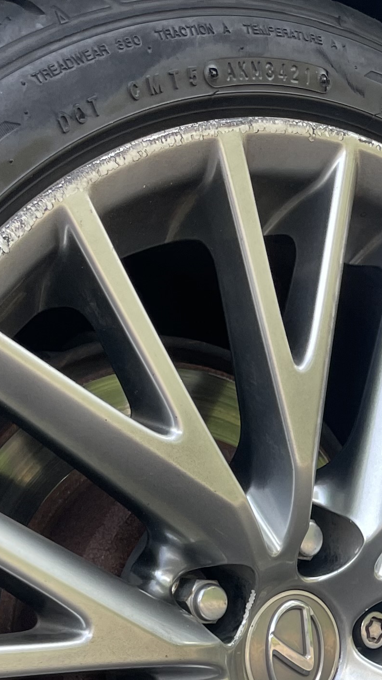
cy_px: 680
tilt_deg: -8.9
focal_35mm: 81
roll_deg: -1.8
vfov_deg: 25.0
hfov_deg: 14.2
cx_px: 528
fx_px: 1459
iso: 50
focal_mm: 4.2
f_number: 1.6
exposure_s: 1/121
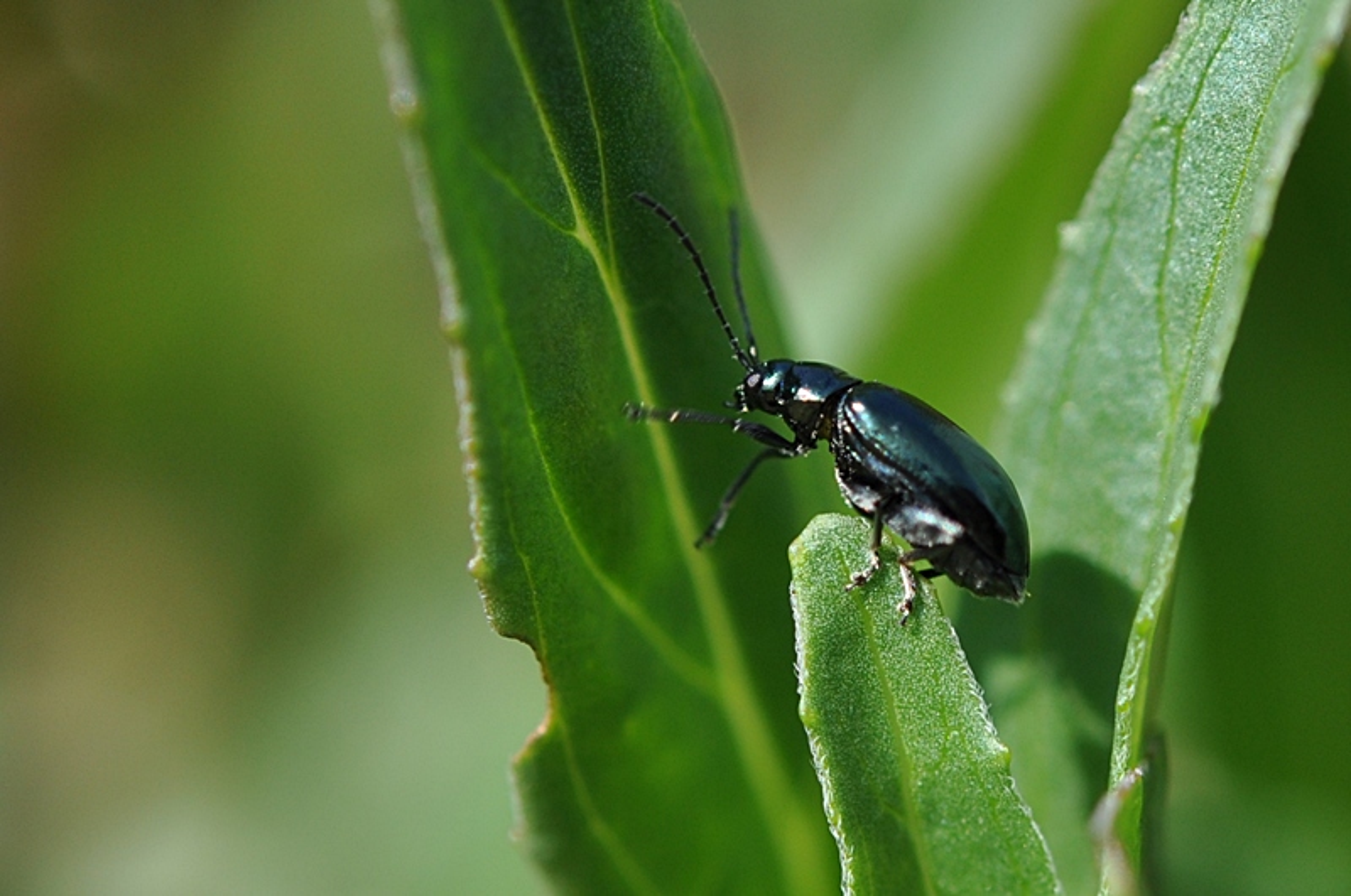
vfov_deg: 15.1
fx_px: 3373
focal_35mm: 90
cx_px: 676
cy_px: 448
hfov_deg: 22.7
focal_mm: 60
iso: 200
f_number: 6.3
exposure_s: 1/640
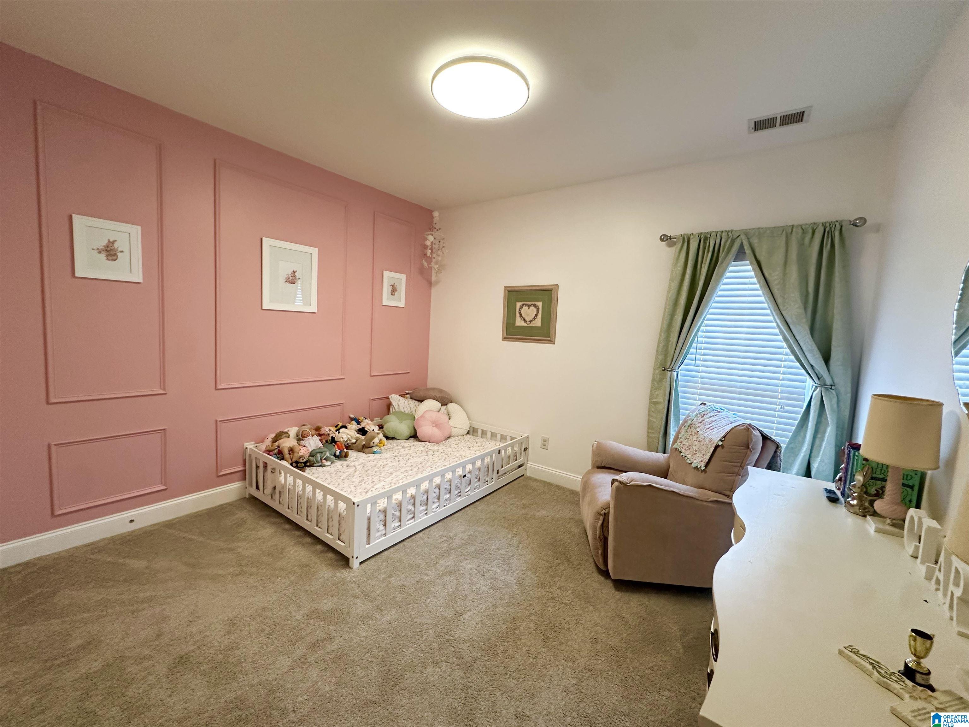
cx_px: 484
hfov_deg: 102.1
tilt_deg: -5.9
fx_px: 392
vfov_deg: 85.7
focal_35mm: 14
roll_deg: -2.4
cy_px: 364
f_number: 2.2
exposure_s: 1/60
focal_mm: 2.22
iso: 200
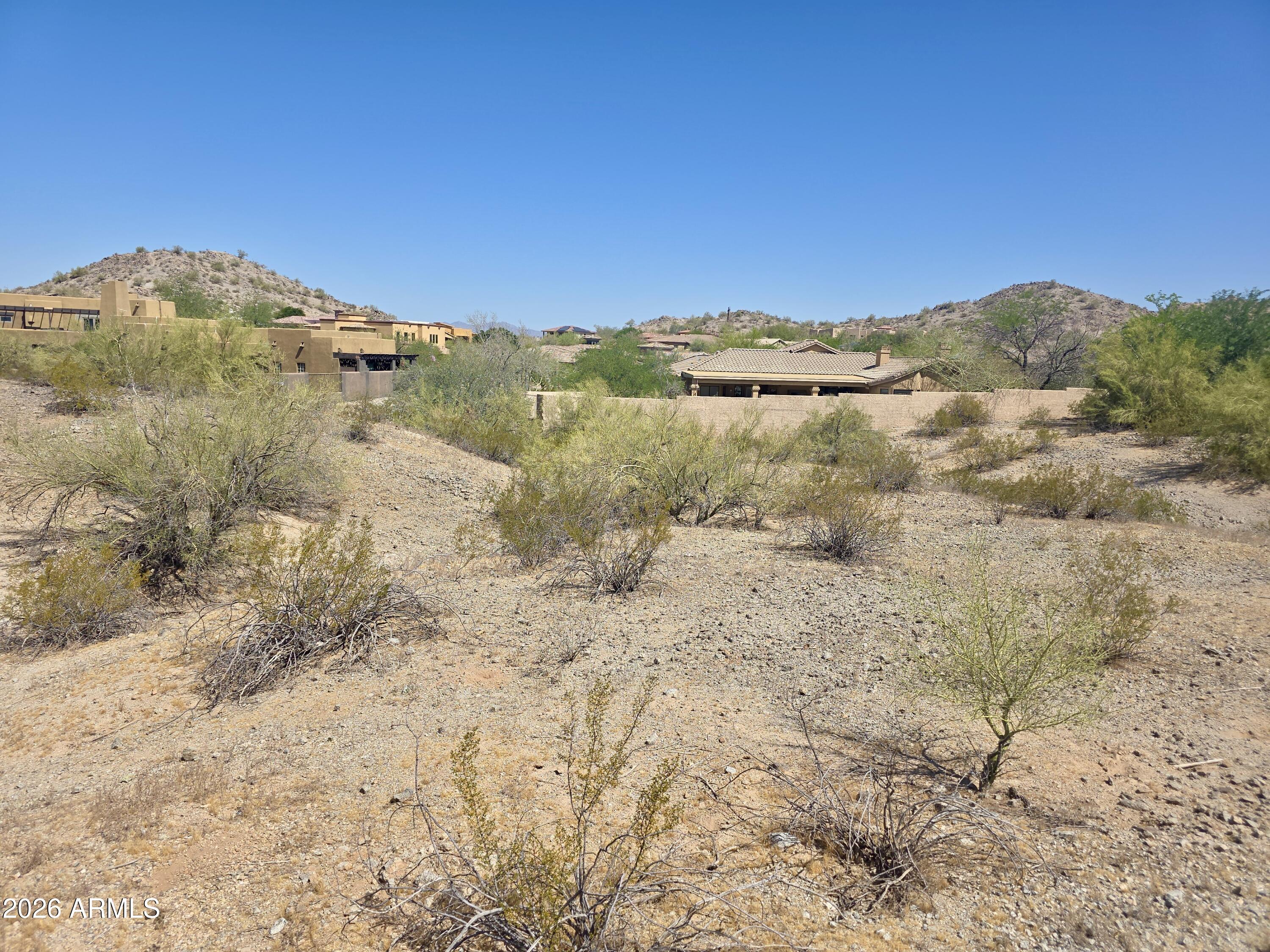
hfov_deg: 73.9
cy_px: 476
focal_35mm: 23
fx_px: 844
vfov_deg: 58.9
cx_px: 635
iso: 12
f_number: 1.7
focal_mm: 6.3
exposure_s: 1/1055
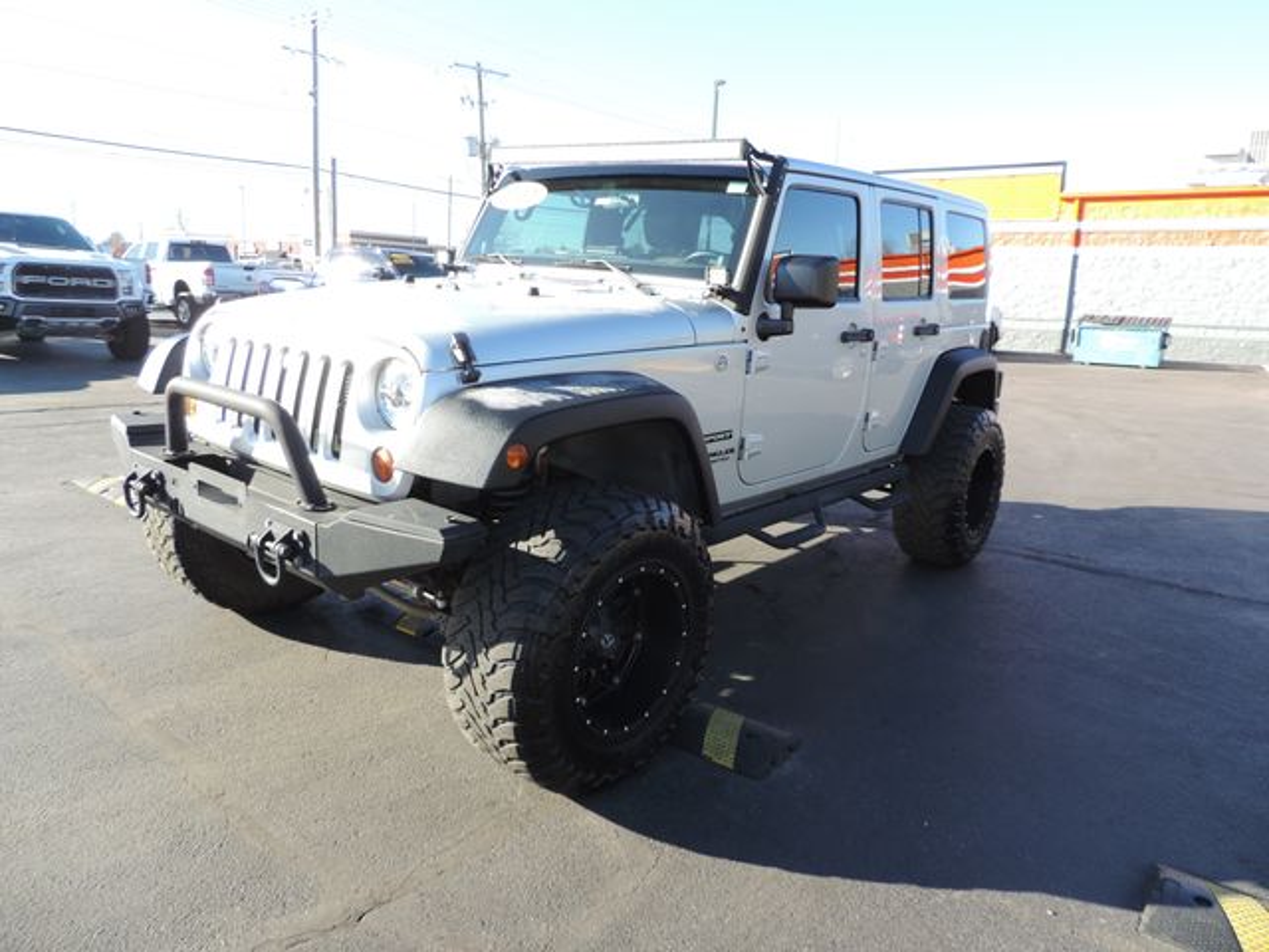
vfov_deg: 56.8
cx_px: 634
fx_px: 880
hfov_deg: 71.6
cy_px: 476
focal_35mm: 24
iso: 80
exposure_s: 1/250
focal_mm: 4.3
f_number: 3
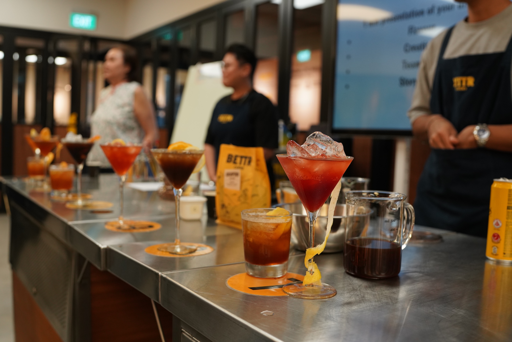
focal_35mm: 35
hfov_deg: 54.4
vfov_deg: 37.9
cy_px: 171
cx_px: 256
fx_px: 498
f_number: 3.5
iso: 1600
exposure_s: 1/320
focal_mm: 35
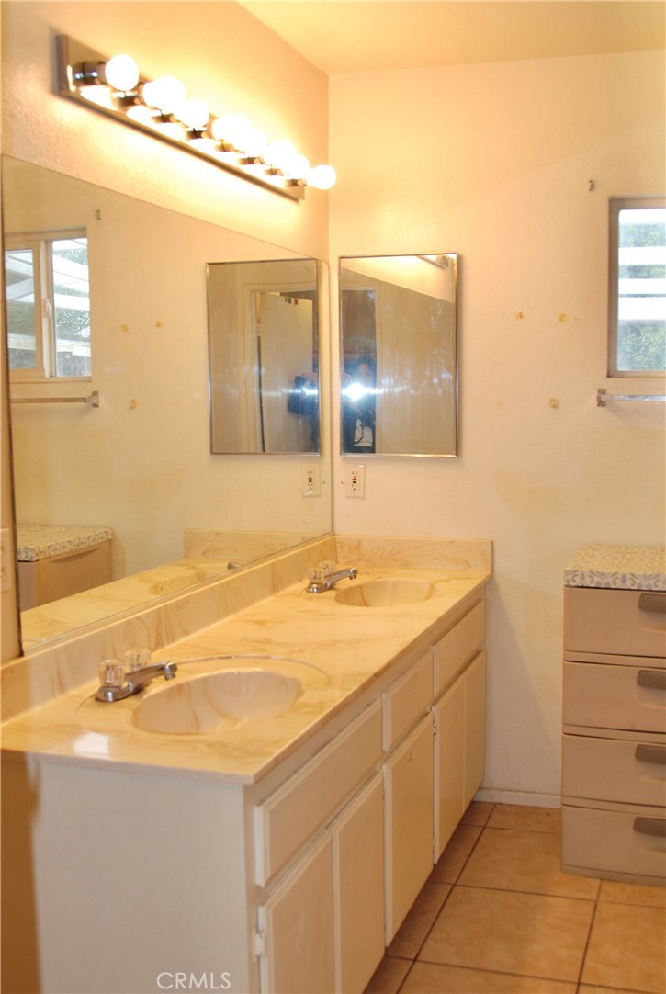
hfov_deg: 43.7
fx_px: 830
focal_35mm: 30
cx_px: 333
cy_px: 497
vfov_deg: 61.9
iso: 200
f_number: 3.8
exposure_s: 1/80
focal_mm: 20
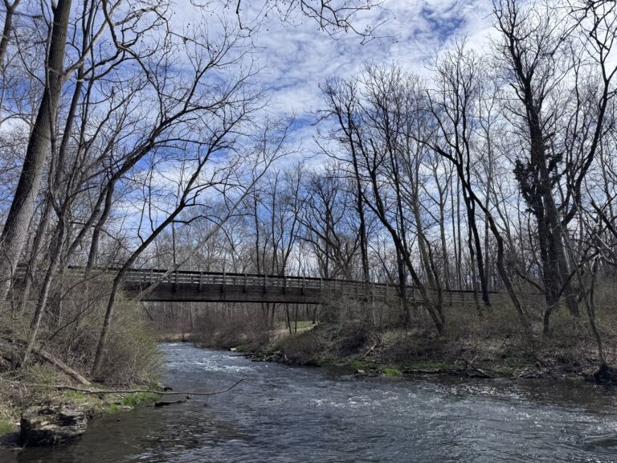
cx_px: 308
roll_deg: +0.3
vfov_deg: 56.8
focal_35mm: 24
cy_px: 232
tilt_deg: +12.3
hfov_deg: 71.6
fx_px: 428
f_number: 1.78
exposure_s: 1/6410
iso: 80
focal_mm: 6.76
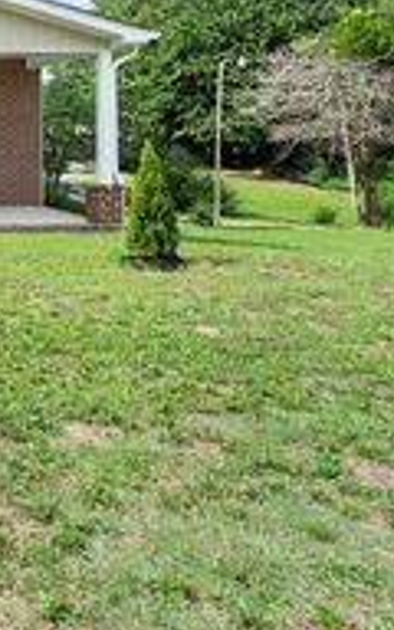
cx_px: -292
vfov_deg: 42.2
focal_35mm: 46
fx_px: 784
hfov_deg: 20.7
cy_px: 146
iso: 250
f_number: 9
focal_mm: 11.5
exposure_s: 1/320
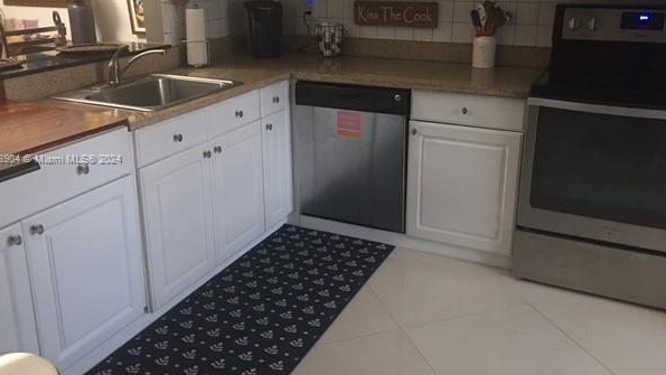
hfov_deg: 58.0
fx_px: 601
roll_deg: +0.1
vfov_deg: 34.6
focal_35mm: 34
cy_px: 160
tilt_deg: -16.3
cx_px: 325
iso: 100
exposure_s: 1/4
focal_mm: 4.15
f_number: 2.2
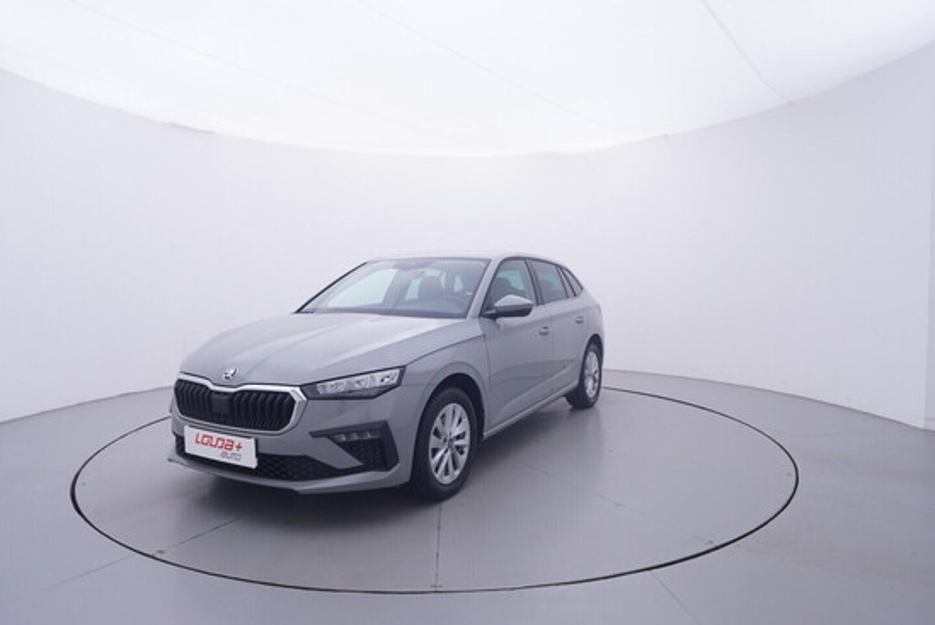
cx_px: 468
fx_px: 585
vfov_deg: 56.2
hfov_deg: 77.3
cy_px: 312
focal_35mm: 22
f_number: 5
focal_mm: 15
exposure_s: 1/80
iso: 200
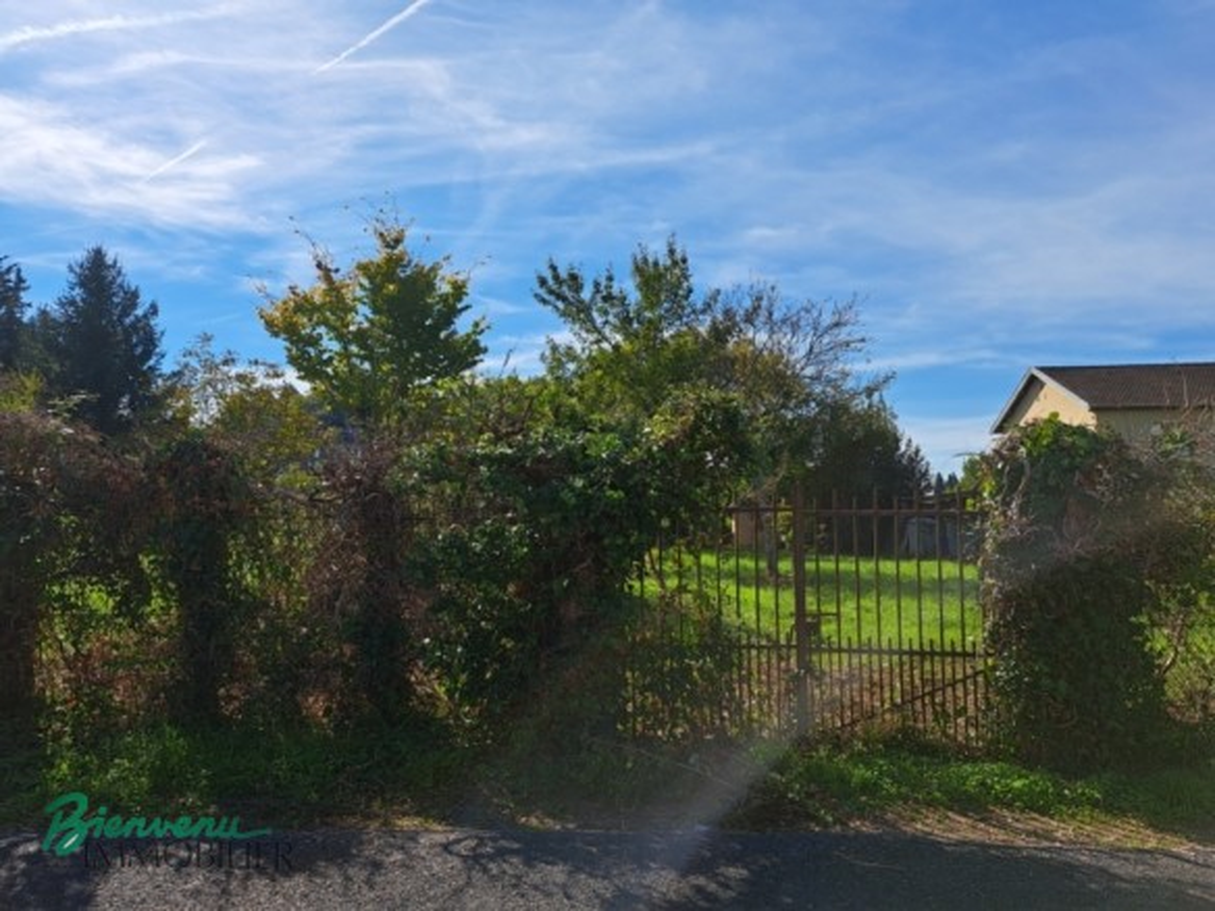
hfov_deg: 71.6
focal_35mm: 24
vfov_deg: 56.8
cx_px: 608
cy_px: 456
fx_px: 842
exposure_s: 1/1961
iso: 50
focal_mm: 5.23
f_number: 1.8
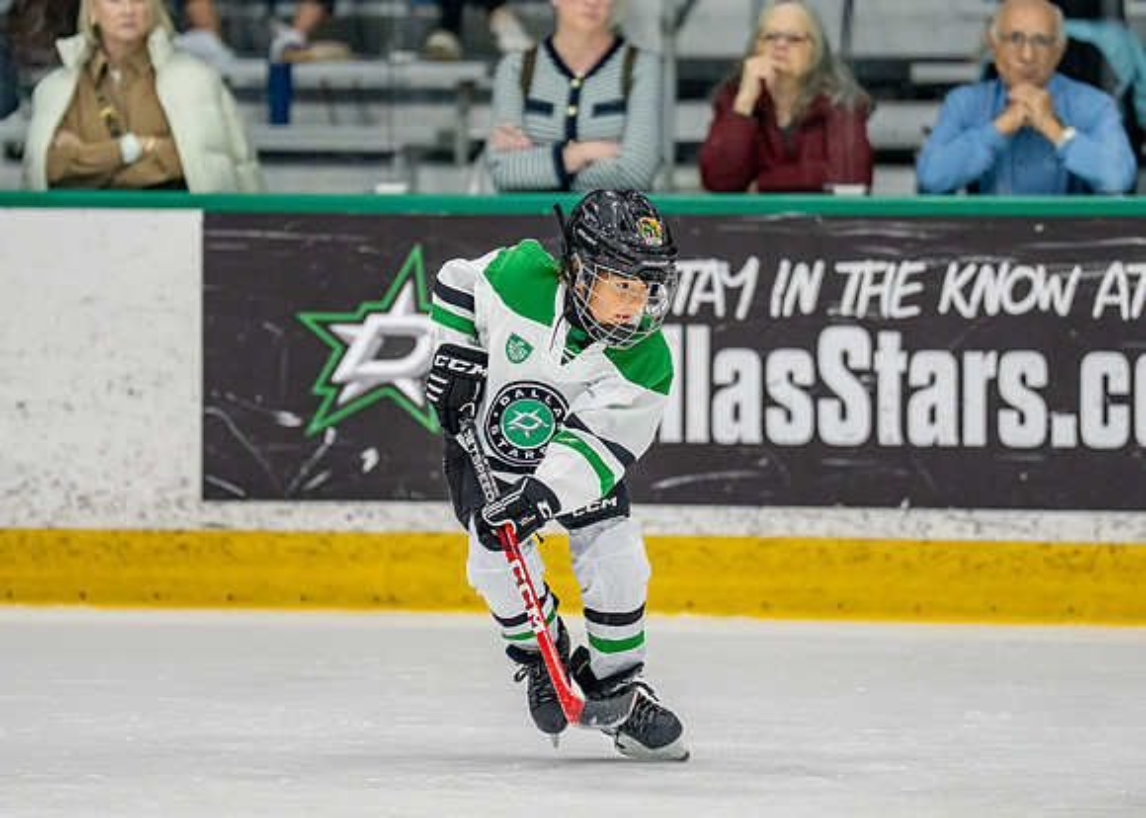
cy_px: 366
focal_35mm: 335
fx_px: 10890
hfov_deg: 6.0
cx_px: 546
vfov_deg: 4.3
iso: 1000
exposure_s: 1/1250
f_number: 2.8
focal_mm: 200
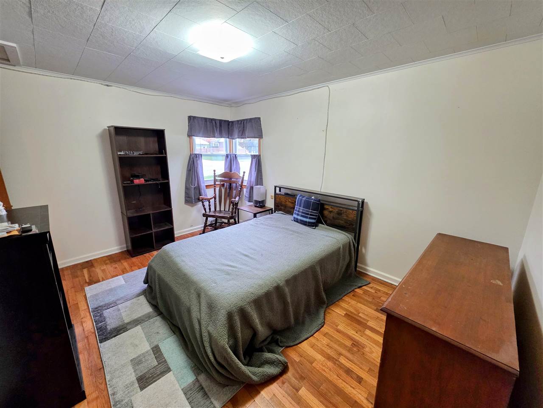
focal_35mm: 13
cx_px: 272
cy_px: 204
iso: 400
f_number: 1.9
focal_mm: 2.2
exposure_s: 1/60
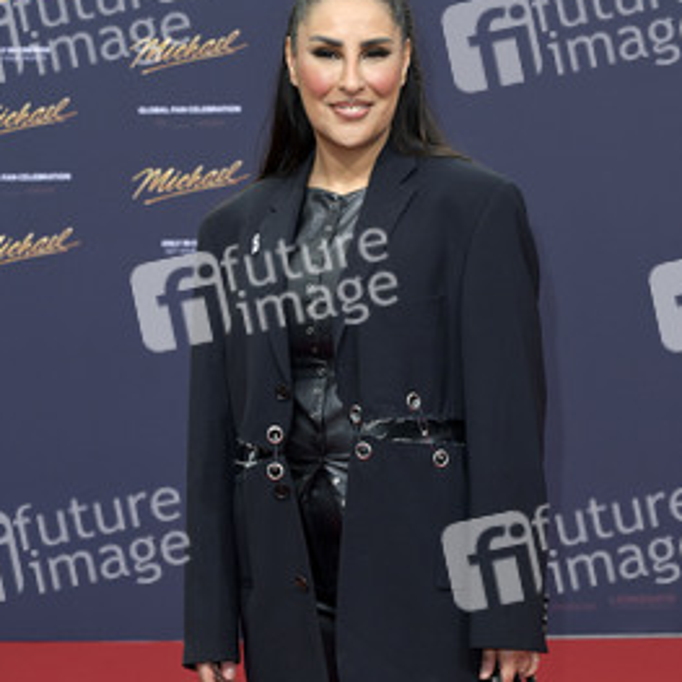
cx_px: 340
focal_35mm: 111
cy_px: 420
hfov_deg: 15.7
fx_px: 2474
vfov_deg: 15.7
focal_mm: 86
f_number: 8
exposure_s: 1/250
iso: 400
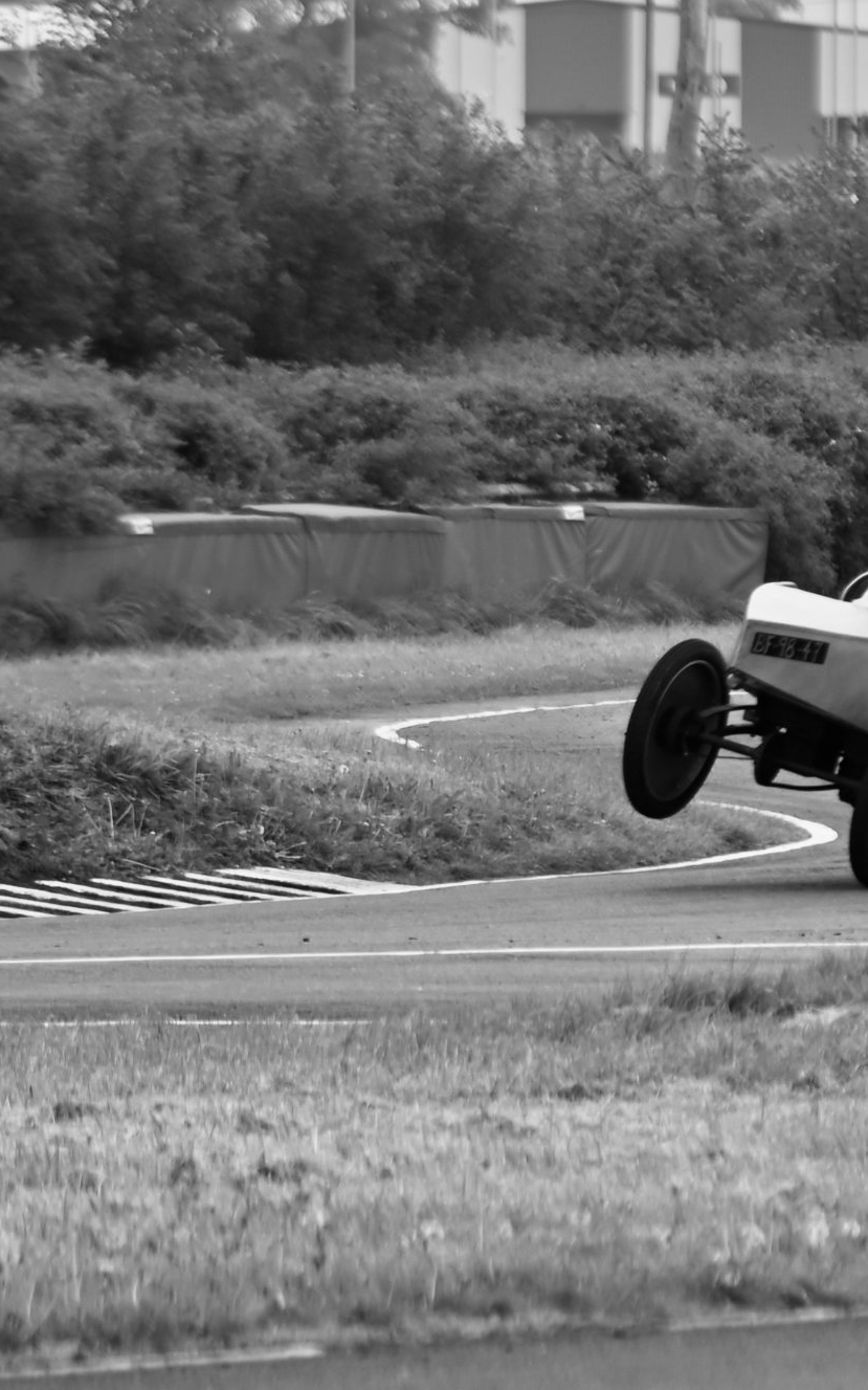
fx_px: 9882
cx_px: 891
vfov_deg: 8.0
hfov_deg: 5.0
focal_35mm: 261
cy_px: 696
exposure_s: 1/800
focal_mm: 170
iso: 140
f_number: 2.8
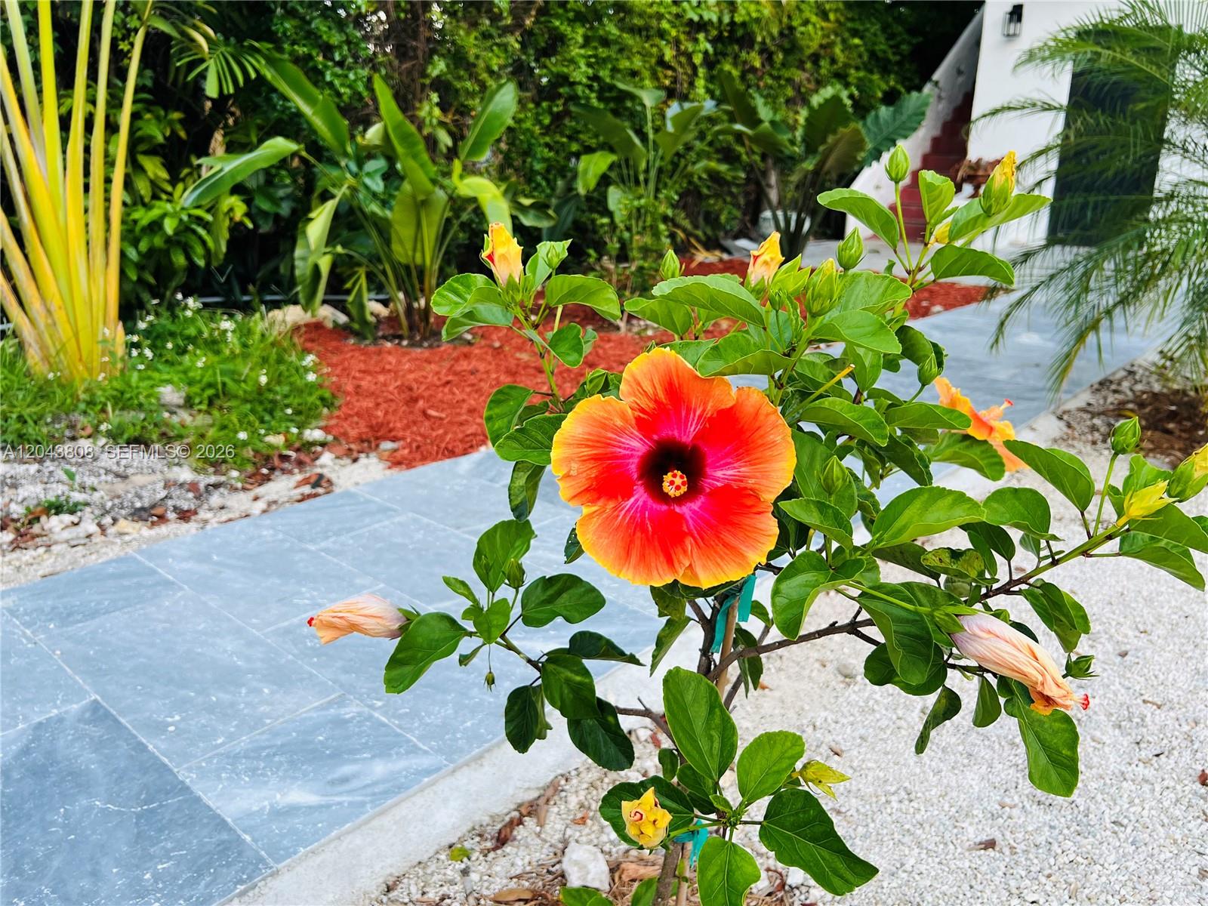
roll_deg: -1.2
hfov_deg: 67.3
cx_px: 604
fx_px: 907
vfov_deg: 53.1
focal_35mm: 26
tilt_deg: -19.6
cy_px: 453
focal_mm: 5.7
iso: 80
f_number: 1.5
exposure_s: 1/121
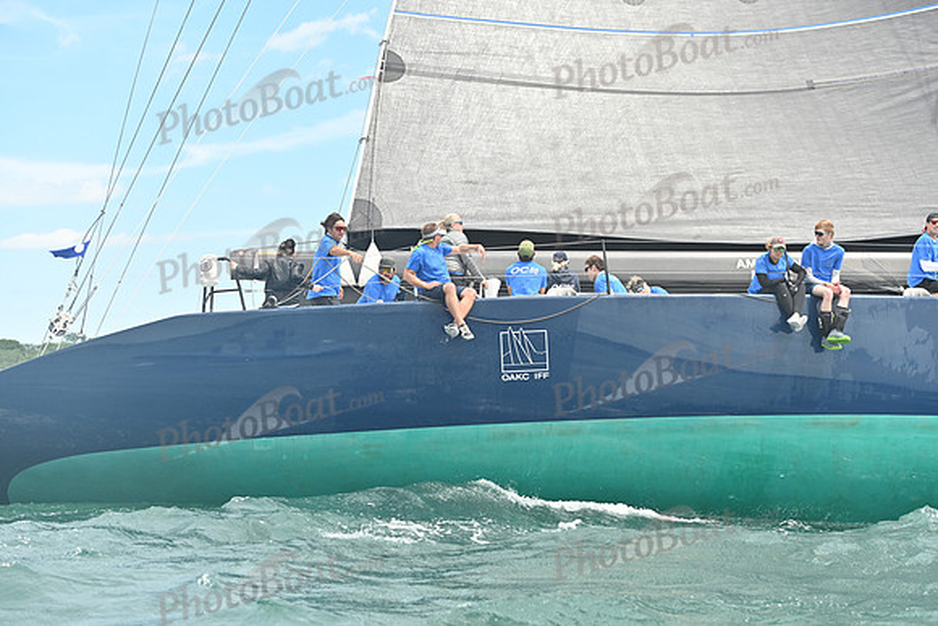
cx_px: 469
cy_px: 313
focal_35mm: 70
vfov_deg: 19.5
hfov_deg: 28.8
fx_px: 1824
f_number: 4.5
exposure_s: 1/1250
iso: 250
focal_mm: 70
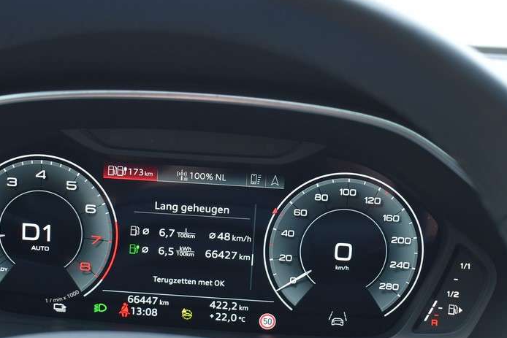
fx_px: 873
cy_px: 212
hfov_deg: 32.3
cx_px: 210
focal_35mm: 62
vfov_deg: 21.9
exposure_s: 1/80
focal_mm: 28
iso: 400
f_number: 4.5
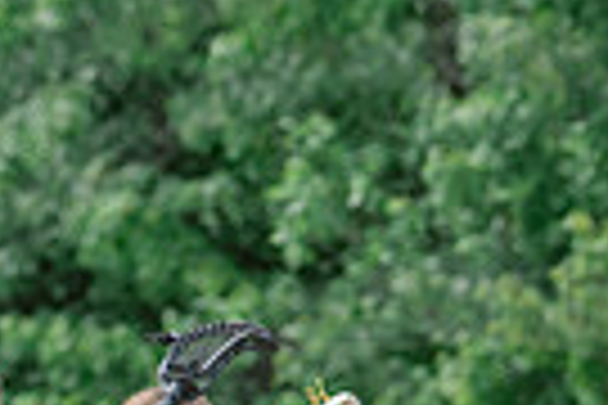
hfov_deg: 1.4
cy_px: 891
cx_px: -41
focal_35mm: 1521
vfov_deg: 0.9
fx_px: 25686
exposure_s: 1/1250
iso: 250
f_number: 4.5
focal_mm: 200
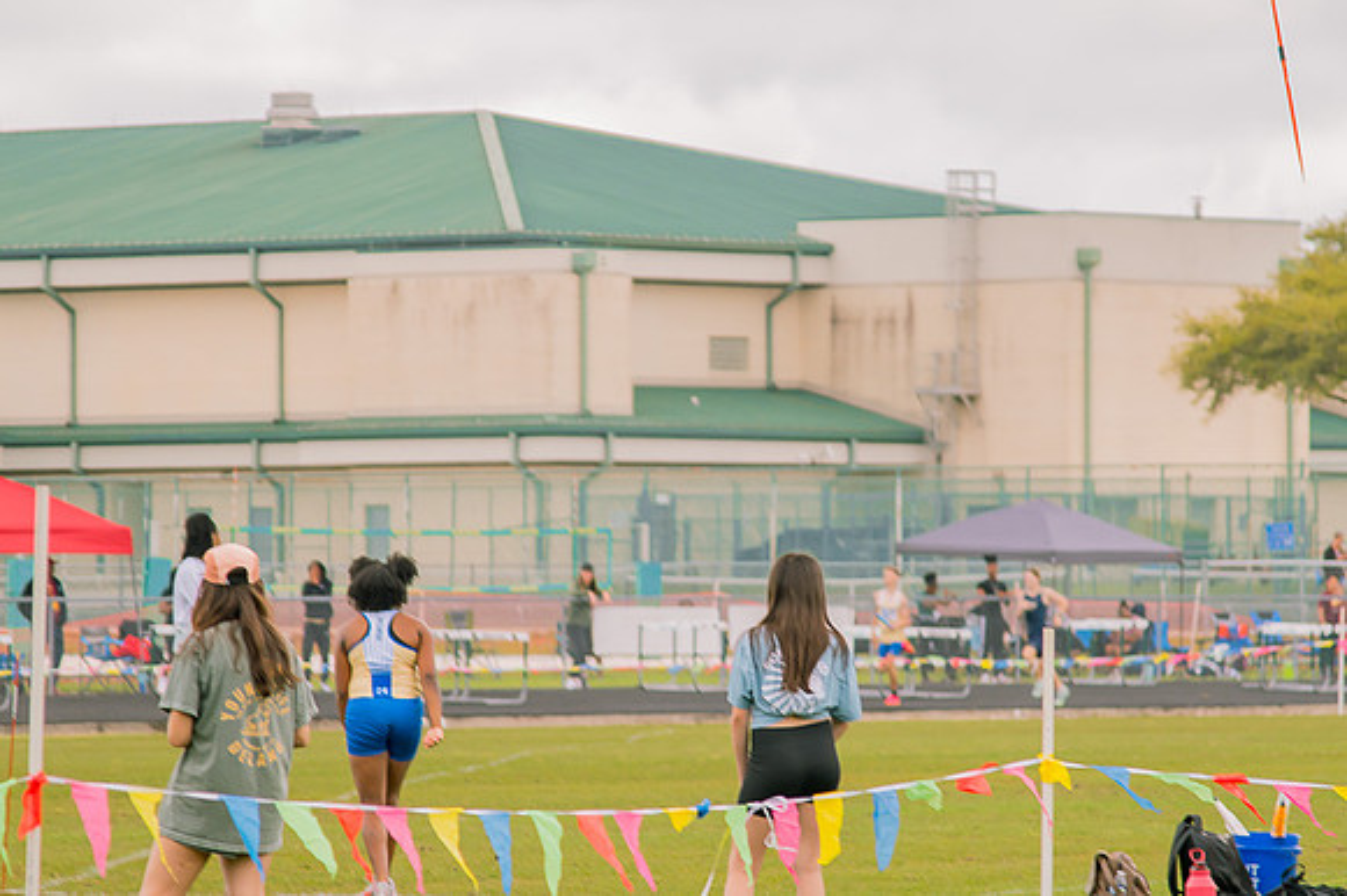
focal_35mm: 255
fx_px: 9525
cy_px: 474
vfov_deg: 5.4
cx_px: 763
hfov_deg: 8.1
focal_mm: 120
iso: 200
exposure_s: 1/200
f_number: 4
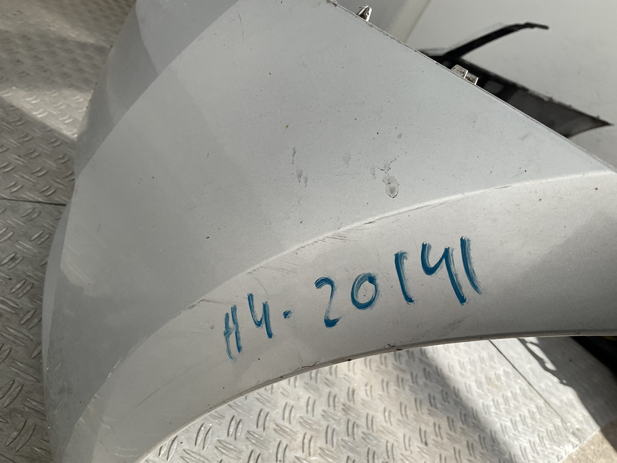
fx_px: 535
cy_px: 236
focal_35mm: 30
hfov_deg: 60.0
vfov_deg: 46.8
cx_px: 308
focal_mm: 3
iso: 16
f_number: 1.8
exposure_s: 1/642
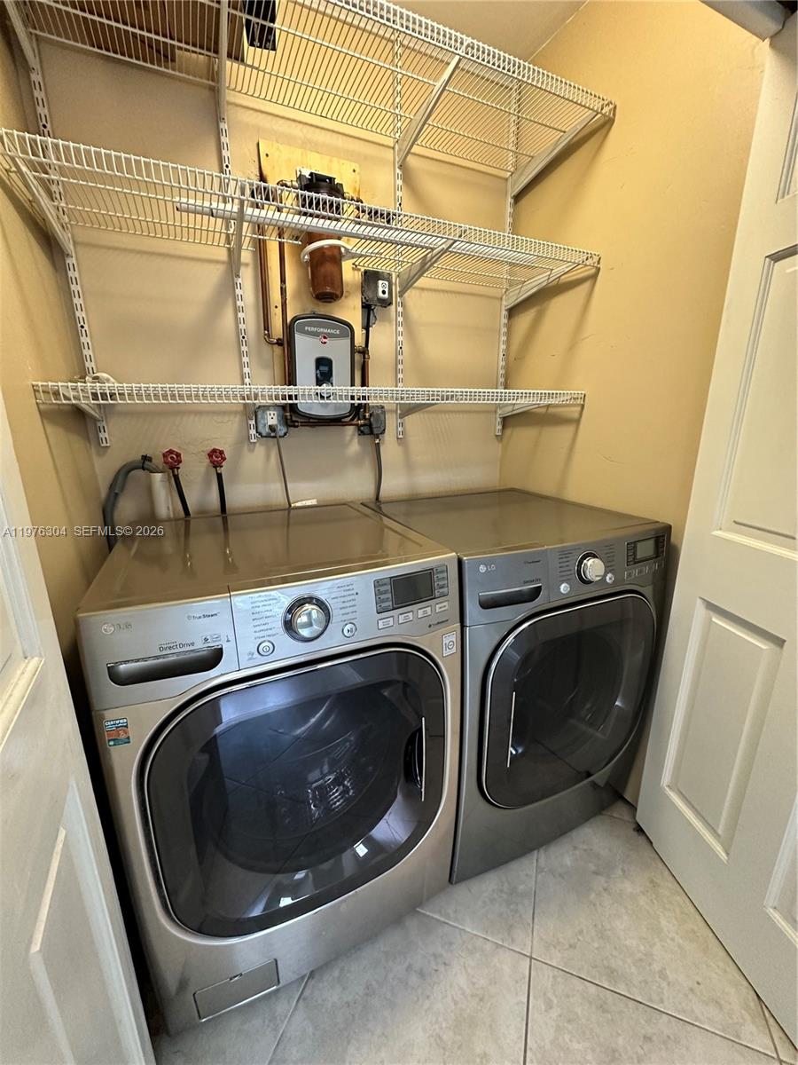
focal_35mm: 14
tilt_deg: -13.6
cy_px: 532
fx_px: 430
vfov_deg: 102.1
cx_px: 399
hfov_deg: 85.7
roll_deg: -0.1
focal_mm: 2.22
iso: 320
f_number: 2.2
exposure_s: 1/60
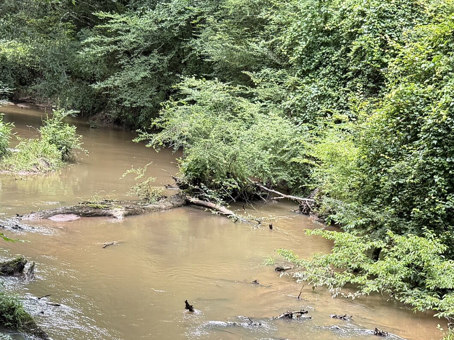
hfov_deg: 28.1
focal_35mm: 69
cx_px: 280
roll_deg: -6.9
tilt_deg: -15.7
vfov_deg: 20.5
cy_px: 349
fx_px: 905
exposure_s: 1/233
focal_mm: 6.76
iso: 64
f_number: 1.78
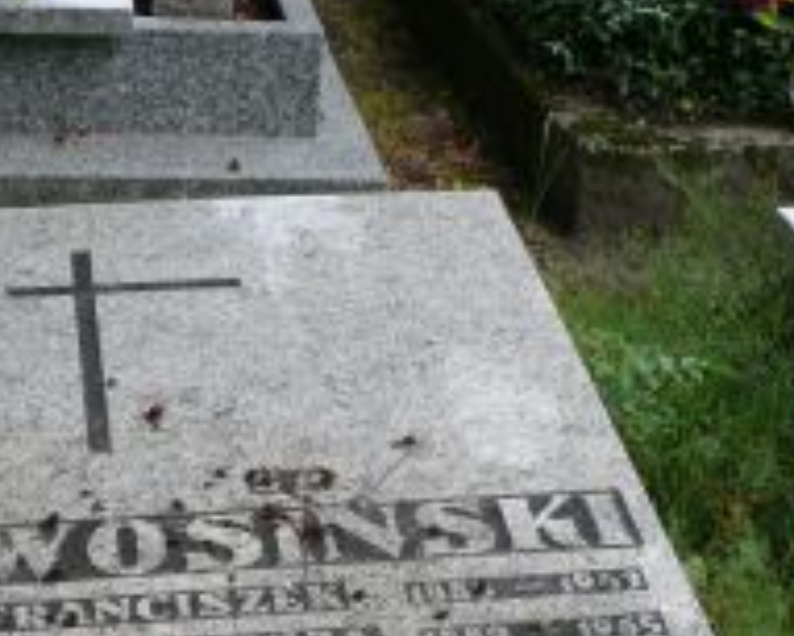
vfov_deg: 17.1
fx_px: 2022
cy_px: 757
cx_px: 403
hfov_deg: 22.2
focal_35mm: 86
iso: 100
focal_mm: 7.4
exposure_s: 1/100
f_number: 3.2
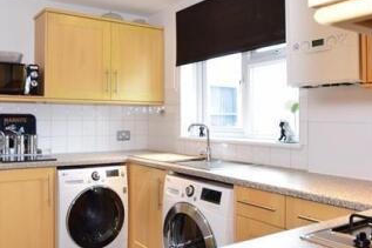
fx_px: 320
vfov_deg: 42.2
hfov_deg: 58.8
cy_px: 110
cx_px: 121
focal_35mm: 31
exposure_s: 1/10
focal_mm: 10
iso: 200
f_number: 5
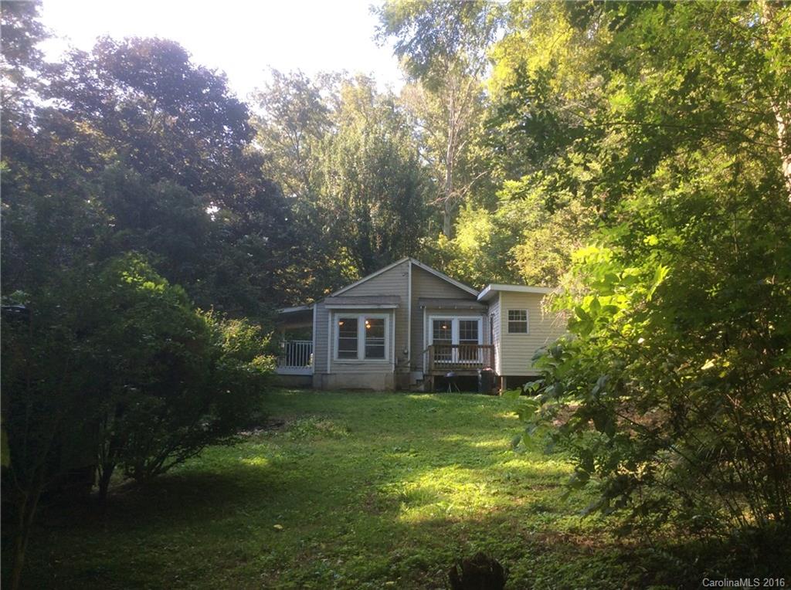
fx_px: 730
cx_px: 396
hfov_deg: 56.9
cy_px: 295
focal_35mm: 32
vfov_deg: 44.0
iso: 32
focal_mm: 3.3
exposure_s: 1/165
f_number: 2.4
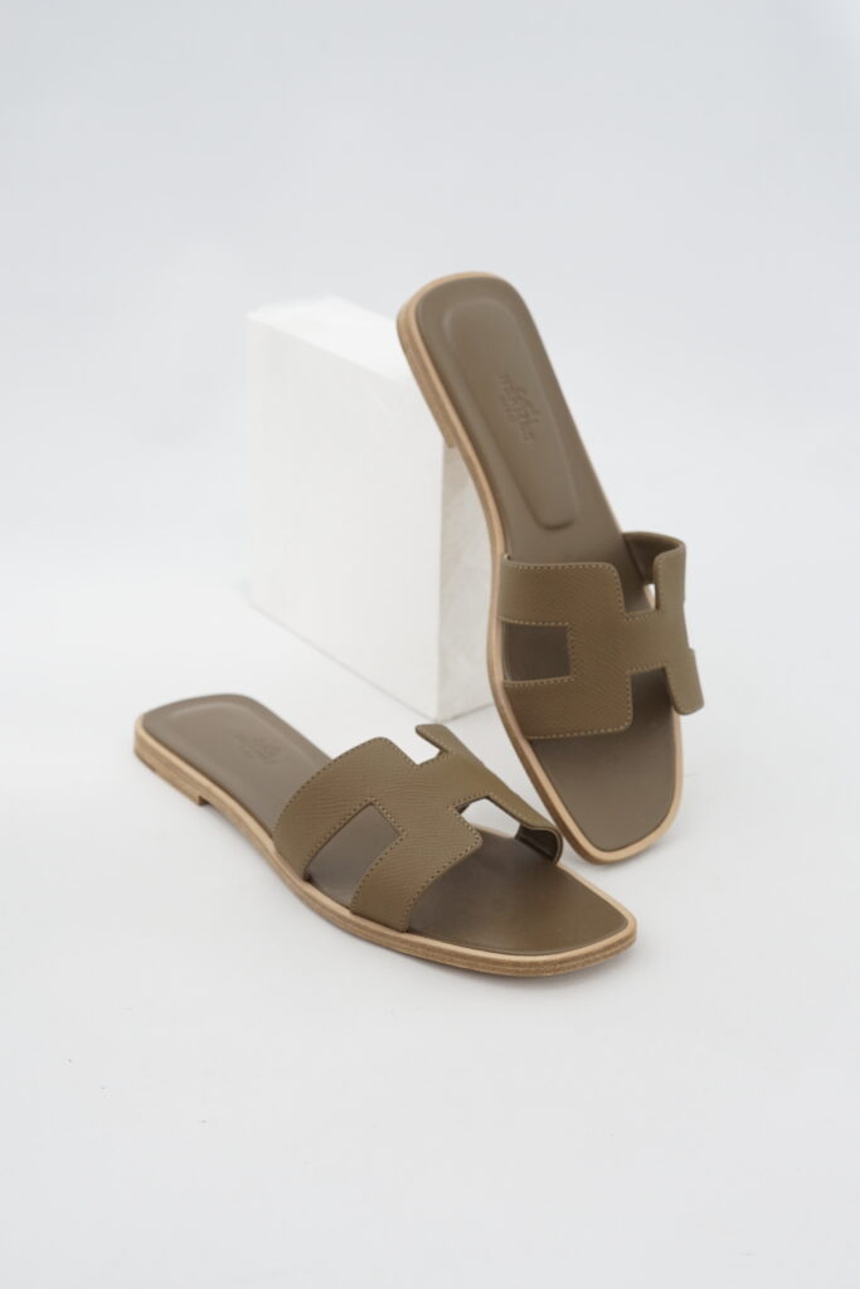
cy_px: 644
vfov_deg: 39.6
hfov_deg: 27.0
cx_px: 430
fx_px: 1791
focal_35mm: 50
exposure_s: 1/15
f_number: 6.3
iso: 640
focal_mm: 50
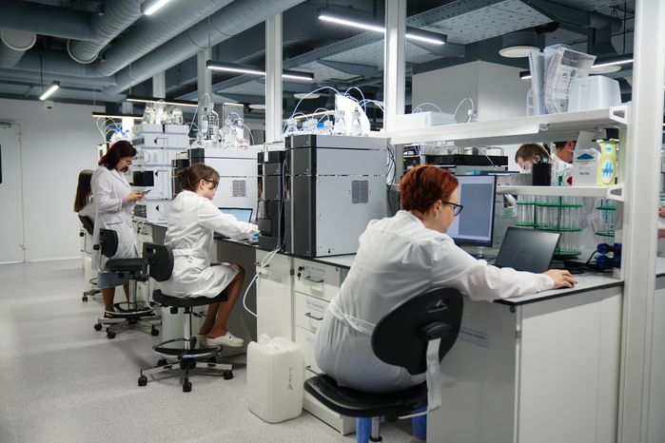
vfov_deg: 43.6
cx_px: 332
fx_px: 554
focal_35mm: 30
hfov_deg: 61.9
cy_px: 222
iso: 1250
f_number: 2.8
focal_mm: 30
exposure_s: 1/400
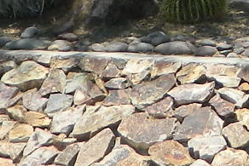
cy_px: -177
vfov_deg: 6.5
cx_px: 314
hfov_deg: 9.9
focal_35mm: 204
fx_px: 1412
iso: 110
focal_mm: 5.1
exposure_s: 1/160
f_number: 8.9
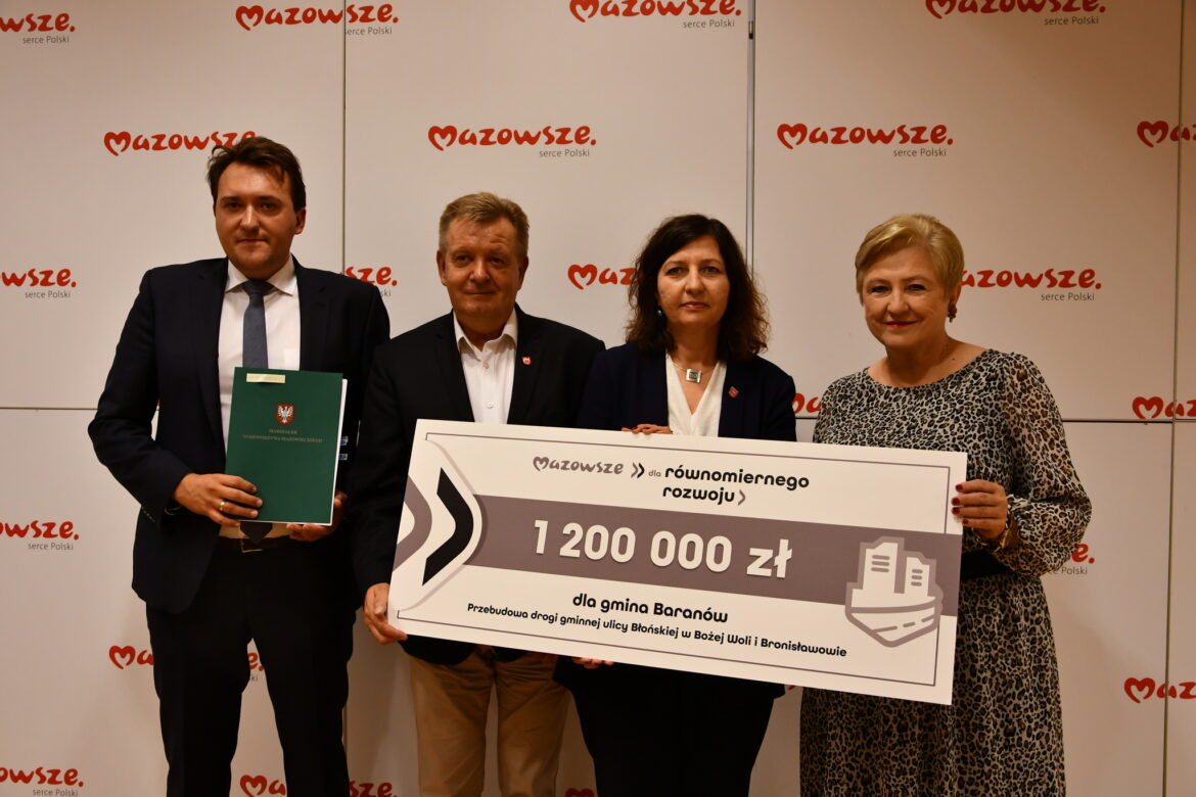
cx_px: 598
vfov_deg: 36.9
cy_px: 398
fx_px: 1196
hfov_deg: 53.1
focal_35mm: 36
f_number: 5
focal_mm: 24
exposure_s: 1/100
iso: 1000
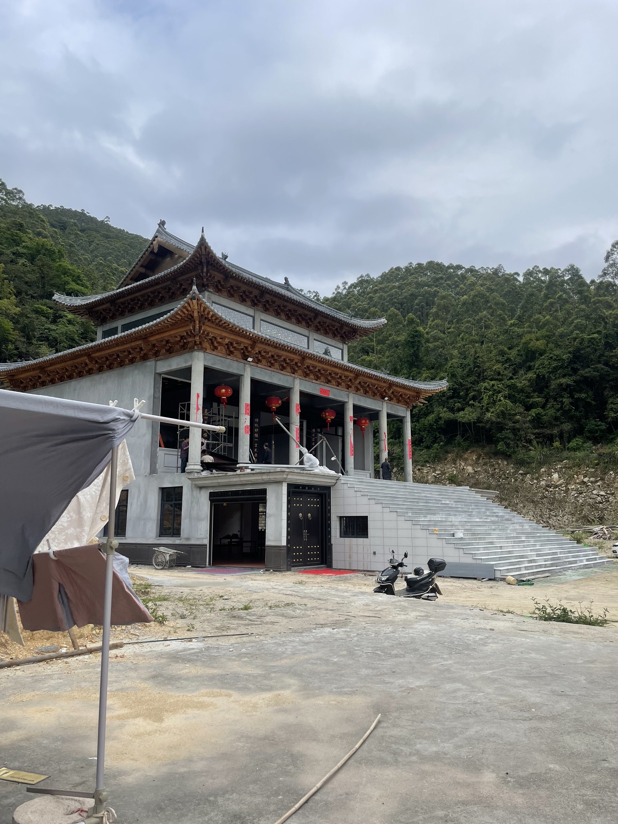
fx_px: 619
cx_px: 309
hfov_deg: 53.1
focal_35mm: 26
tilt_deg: +10.6
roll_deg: +1.2
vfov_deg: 67.3
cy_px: 412
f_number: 1.6
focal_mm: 4.2
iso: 32
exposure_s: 1/4651
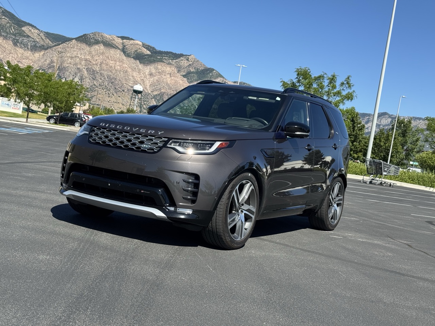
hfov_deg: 39.7
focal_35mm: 48
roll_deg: -9.7
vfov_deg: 30.3
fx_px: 603
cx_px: 218
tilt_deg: -2.0
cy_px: 163
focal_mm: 6.76
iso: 64
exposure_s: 1/2110
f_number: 1.78
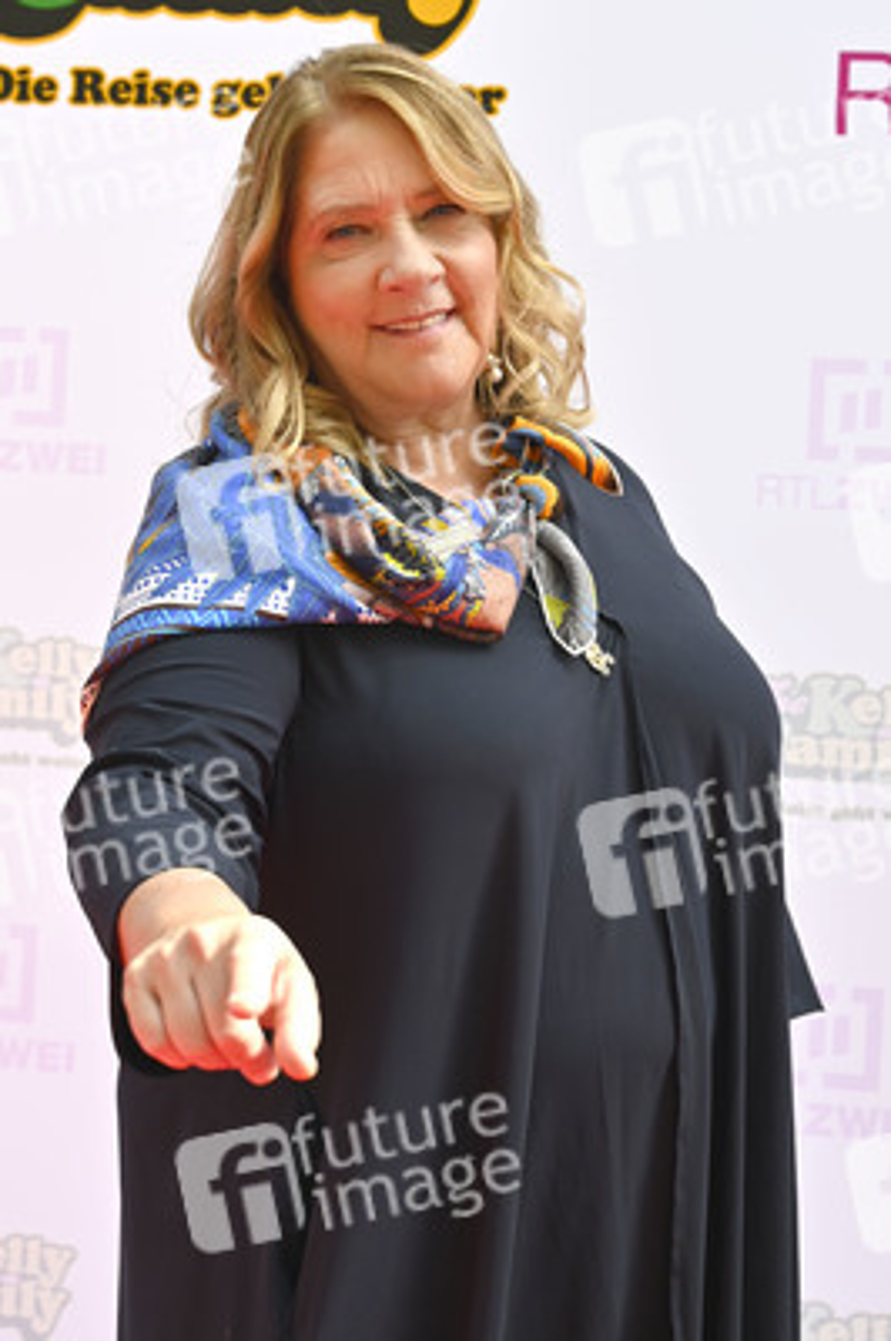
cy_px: 670
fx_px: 1785
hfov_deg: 28.0
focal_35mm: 48
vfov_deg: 41.1
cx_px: 446
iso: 200
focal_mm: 48
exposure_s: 1/400
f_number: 4
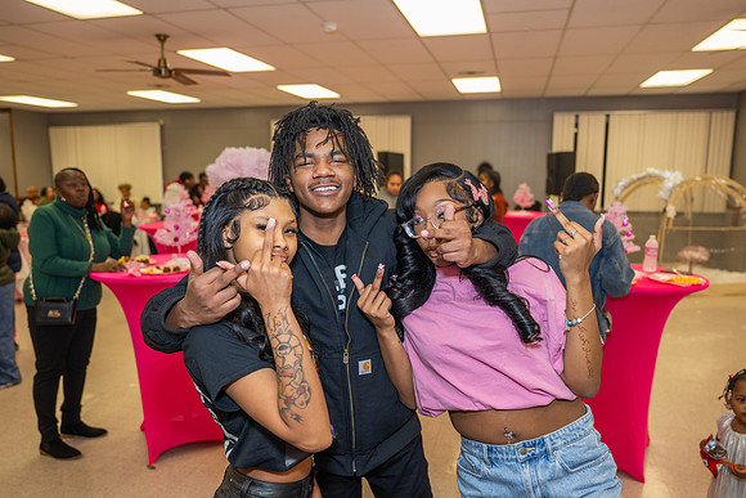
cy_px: 249
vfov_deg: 46.4
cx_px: 373
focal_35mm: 28
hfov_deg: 65.5
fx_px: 580
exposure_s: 1/200
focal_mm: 28
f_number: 2.8
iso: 500
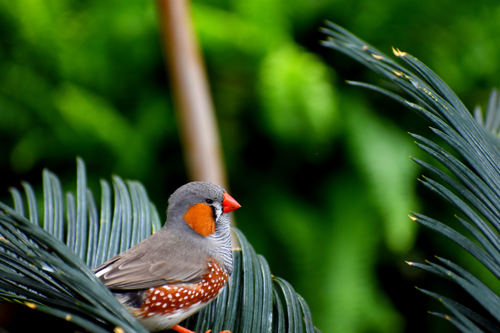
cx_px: 250
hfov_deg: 5.7
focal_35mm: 360
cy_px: 166
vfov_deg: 3.8
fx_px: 5000
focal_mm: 240
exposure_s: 1/160
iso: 800
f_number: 6
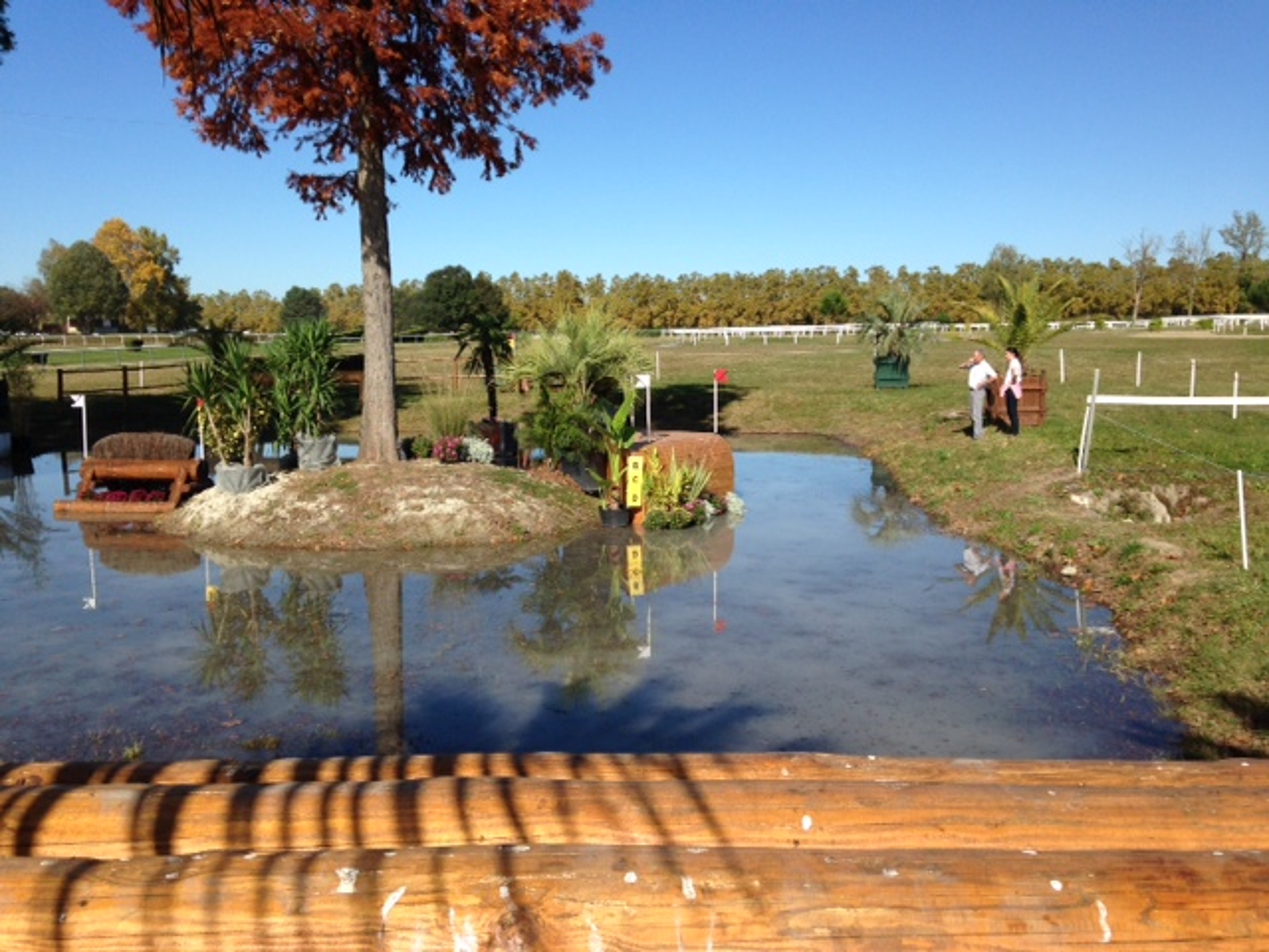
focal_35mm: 33
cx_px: 634
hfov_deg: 55.4
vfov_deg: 42.9
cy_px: 476
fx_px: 1210
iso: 50
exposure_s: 1/1808
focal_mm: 4.12
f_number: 2.4
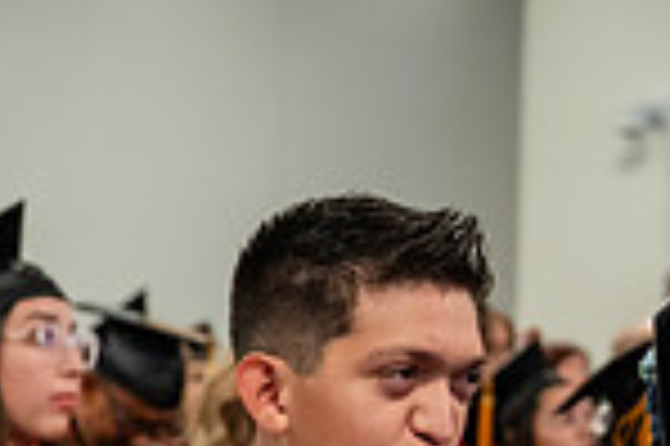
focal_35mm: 163
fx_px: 3030
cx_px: -270
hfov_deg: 12.1
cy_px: 534
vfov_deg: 8.3
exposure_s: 1/160
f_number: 2.8
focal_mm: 40
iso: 2500
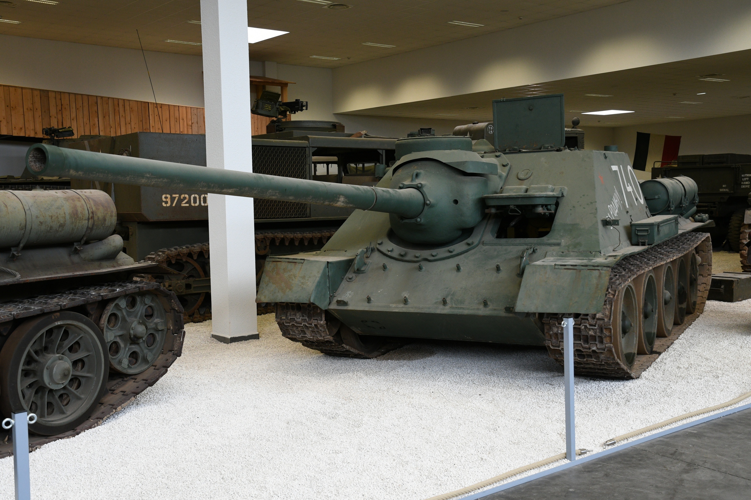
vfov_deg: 34.2
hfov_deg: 49.6
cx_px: 376
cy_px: 250
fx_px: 814
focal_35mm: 39
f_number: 5
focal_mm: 26
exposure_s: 1/100
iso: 800
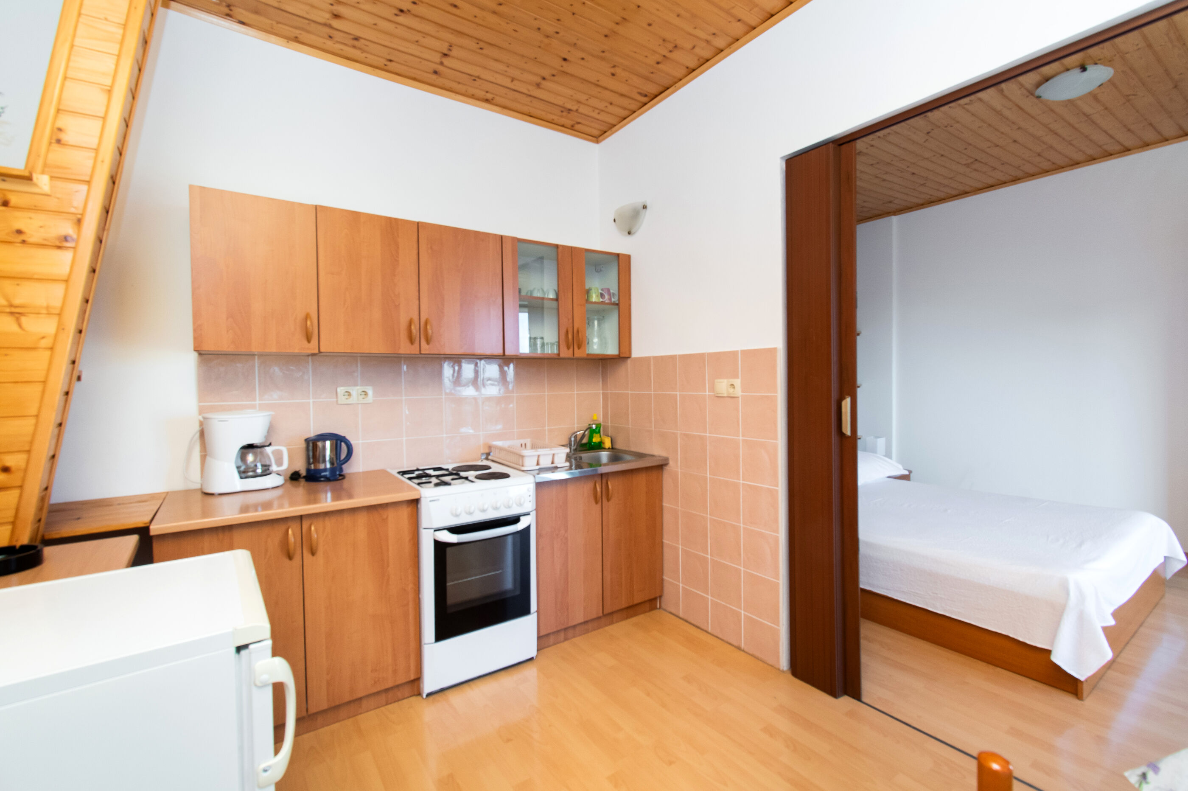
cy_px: 396
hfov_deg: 100.4
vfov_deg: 77.3
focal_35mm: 15
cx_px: 594
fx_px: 495
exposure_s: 1/40
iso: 320
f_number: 9
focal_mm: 10
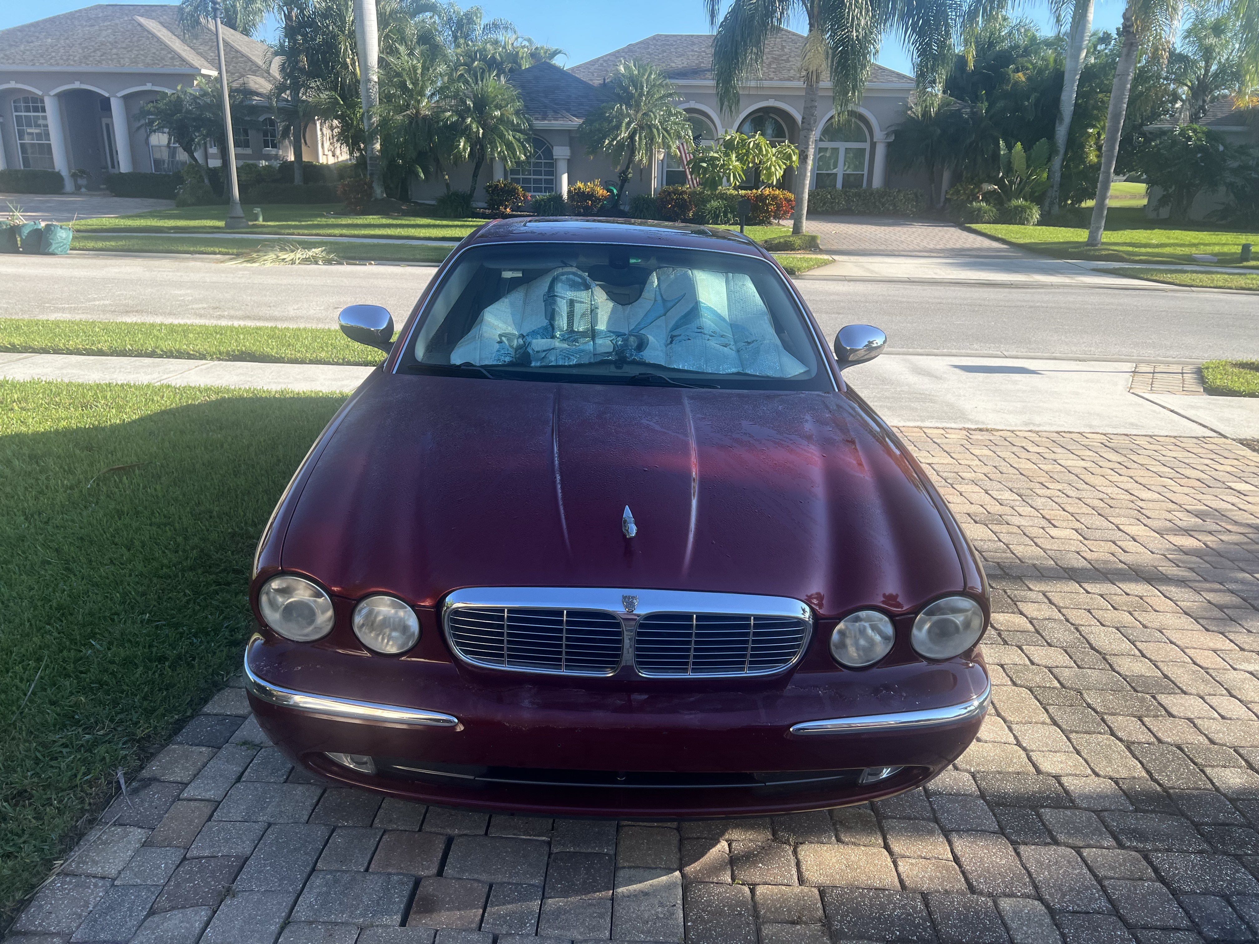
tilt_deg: -18.6
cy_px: 472
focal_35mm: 26
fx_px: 946
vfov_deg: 53.1
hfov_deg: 67.3
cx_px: 630
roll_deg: -1.4
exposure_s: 1/1449
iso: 50
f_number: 1.5
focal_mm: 5.7
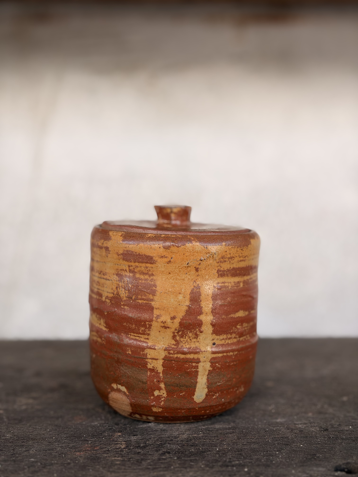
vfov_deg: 36.8
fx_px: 717
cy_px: 238
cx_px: 179
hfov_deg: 28.0
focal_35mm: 52
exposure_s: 1/225
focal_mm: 5.96
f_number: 1.6
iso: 32
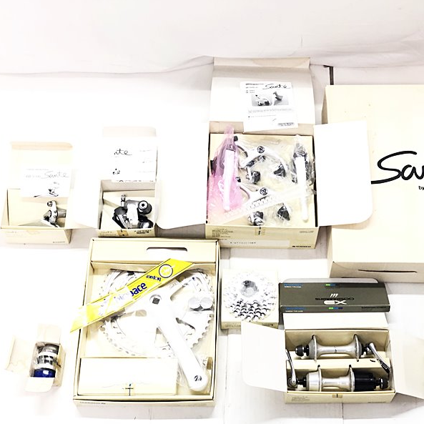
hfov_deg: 27.6
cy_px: 212
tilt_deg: -60.6
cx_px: 275
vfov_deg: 27.7
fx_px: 859
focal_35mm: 62
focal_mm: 6
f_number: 2.4
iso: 80
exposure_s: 1/33
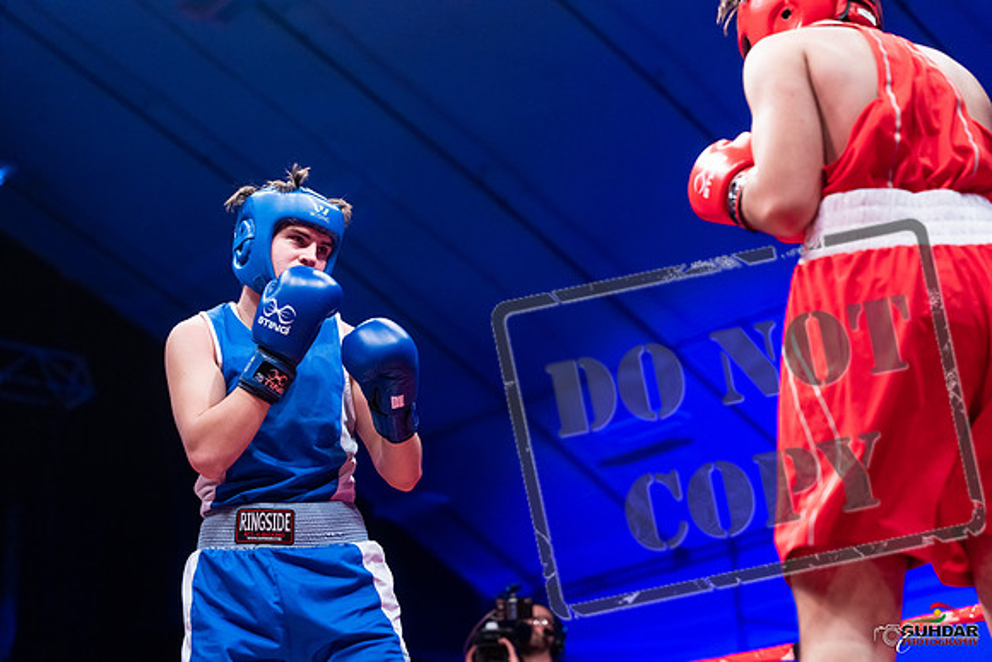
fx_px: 1929
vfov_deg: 19.5
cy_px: 331
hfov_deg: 28.8
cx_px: 496
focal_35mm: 70
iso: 3200
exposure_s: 1/800
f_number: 2.8
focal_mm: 70
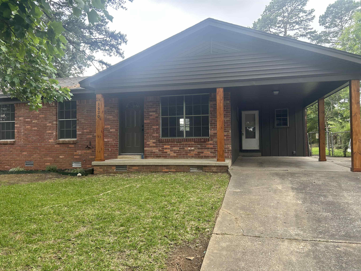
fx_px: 271
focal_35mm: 26
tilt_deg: +2.1
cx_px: 180
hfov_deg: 67.3
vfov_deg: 53.1
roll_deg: +1.1
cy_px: 136
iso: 64
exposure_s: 1/136
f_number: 1.5
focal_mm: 5.7
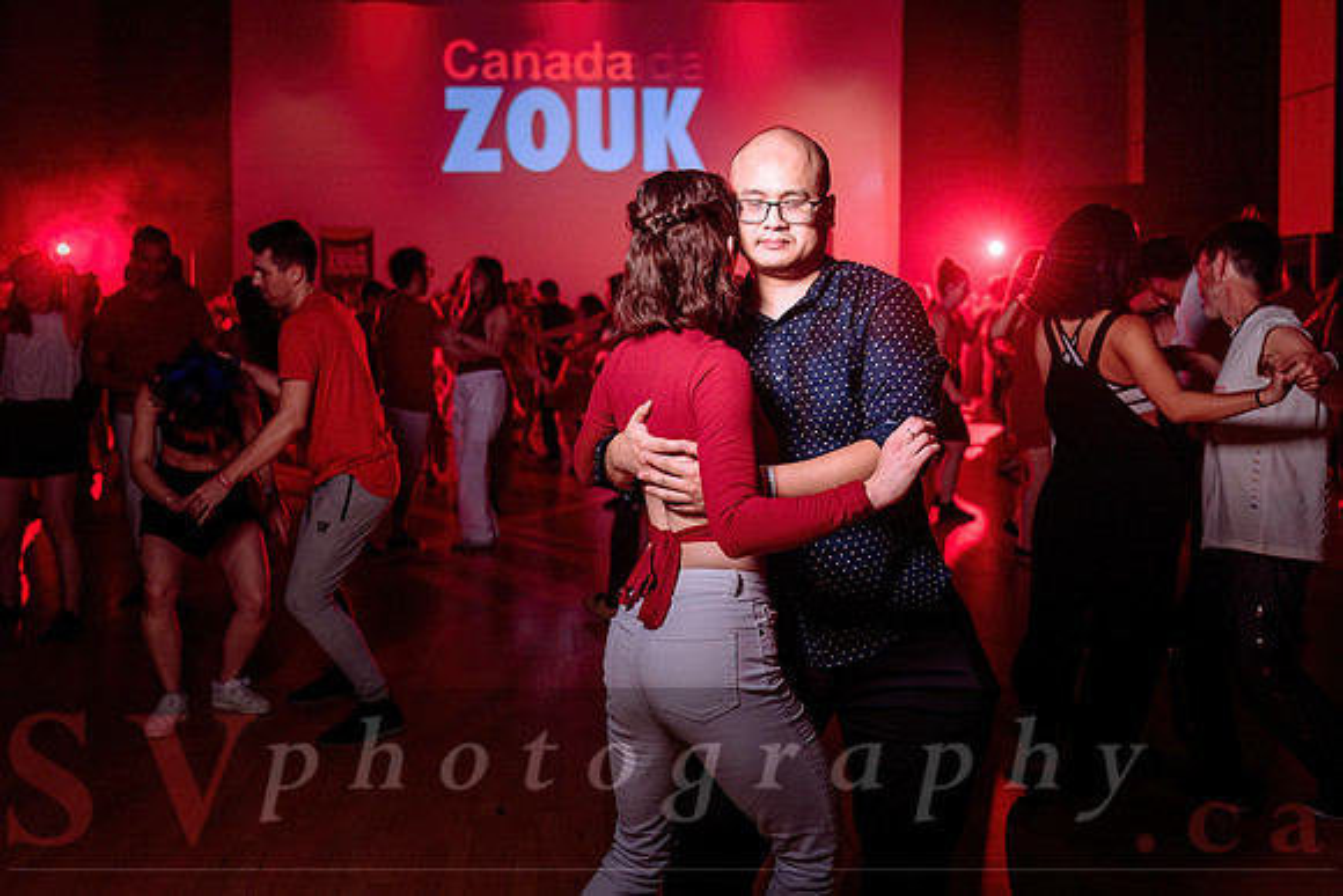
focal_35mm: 40
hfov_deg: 48.2
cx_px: 711
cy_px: 382
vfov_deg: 33.2
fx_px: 1499
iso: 1000
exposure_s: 1/60
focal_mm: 34
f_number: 2.8
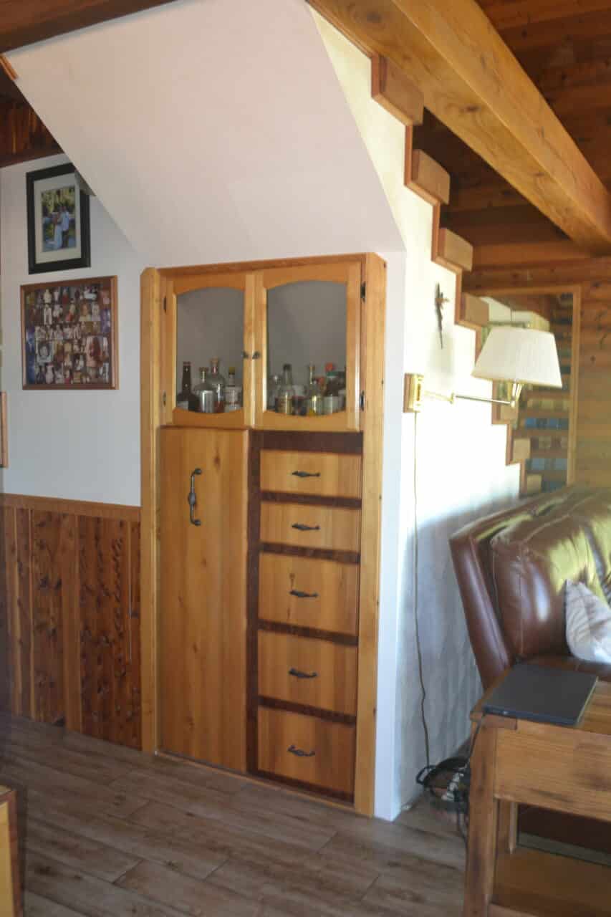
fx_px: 764
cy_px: 458
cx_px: 306
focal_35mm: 30
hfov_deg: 43.6
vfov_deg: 61.9
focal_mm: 20
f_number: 3.8
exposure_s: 1/30
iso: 800
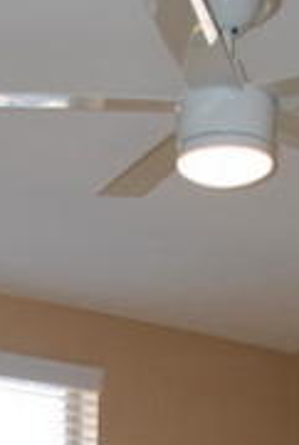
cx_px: 72
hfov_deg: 11.9
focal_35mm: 115
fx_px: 1424
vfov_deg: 15.9
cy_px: 712
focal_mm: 18
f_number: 3.5
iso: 200
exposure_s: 1/80
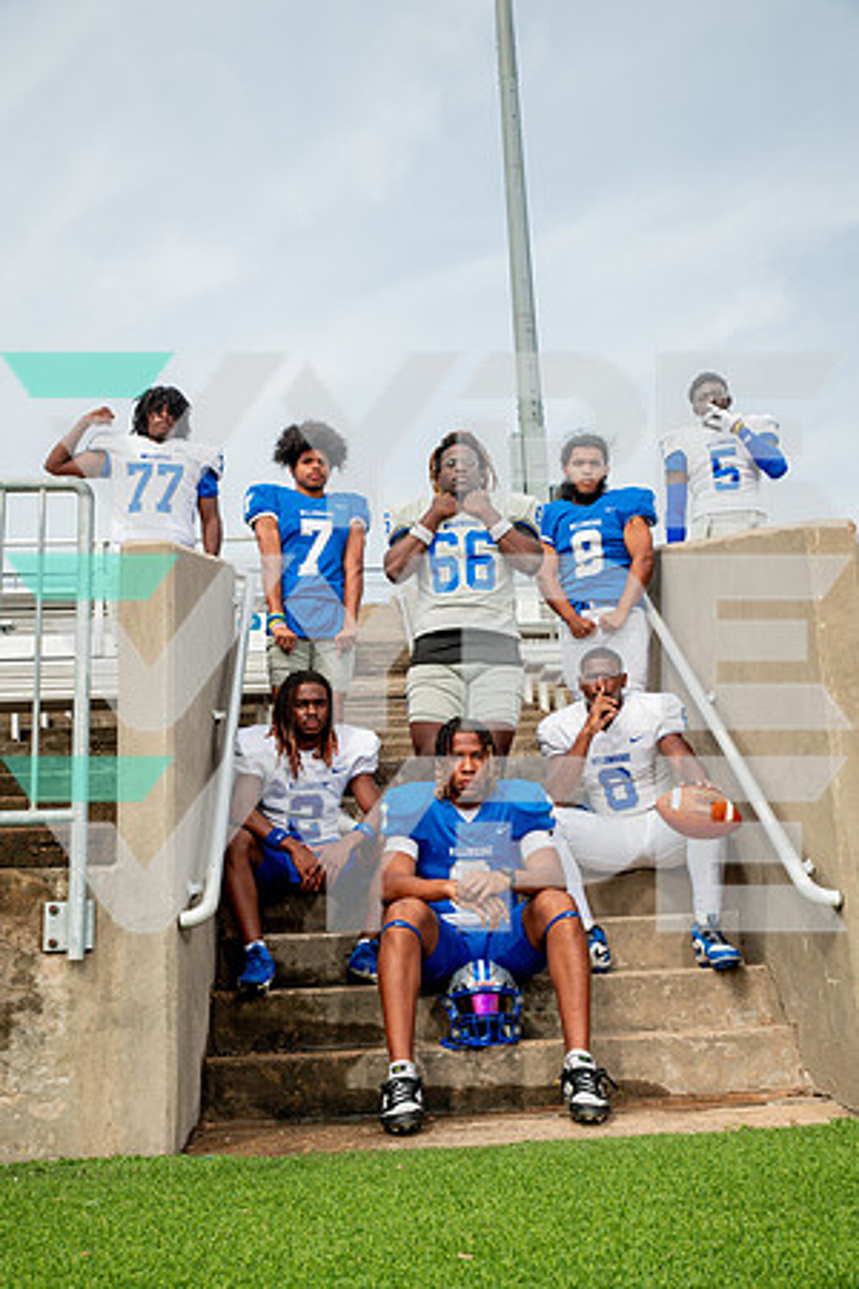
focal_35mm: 38
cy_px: 644
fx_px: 1360
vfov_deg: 50.7
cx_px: 430
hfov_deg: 35.1
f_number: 7.1
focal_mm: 38
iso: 125
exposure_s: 1/320
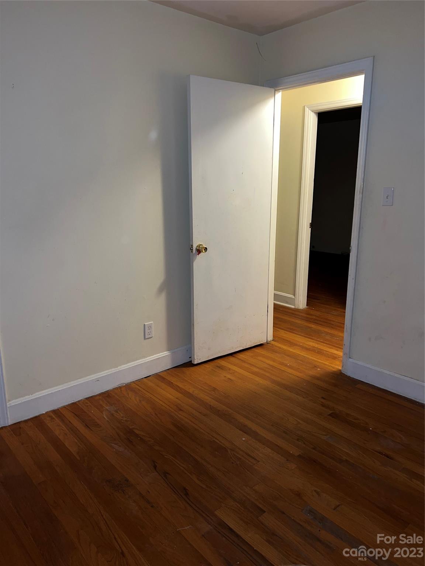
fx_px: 426
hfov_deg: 53.1
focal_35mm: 26
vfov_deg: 67.3
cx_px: 212
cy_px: 283
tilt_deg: -13.3
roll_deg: +0.4
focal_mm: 5.7
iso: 80
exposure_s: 1/10
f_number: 1.5
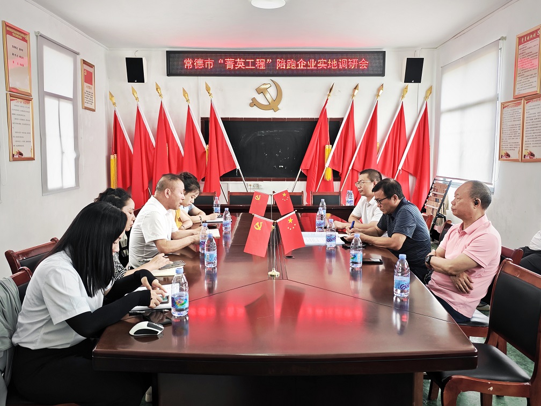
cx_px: 270
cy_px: 203
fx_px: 438
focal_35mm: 28
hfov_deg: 63.4
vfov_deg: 49.7
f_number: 1.6
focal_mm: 5.84
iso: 320
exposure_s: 1/100
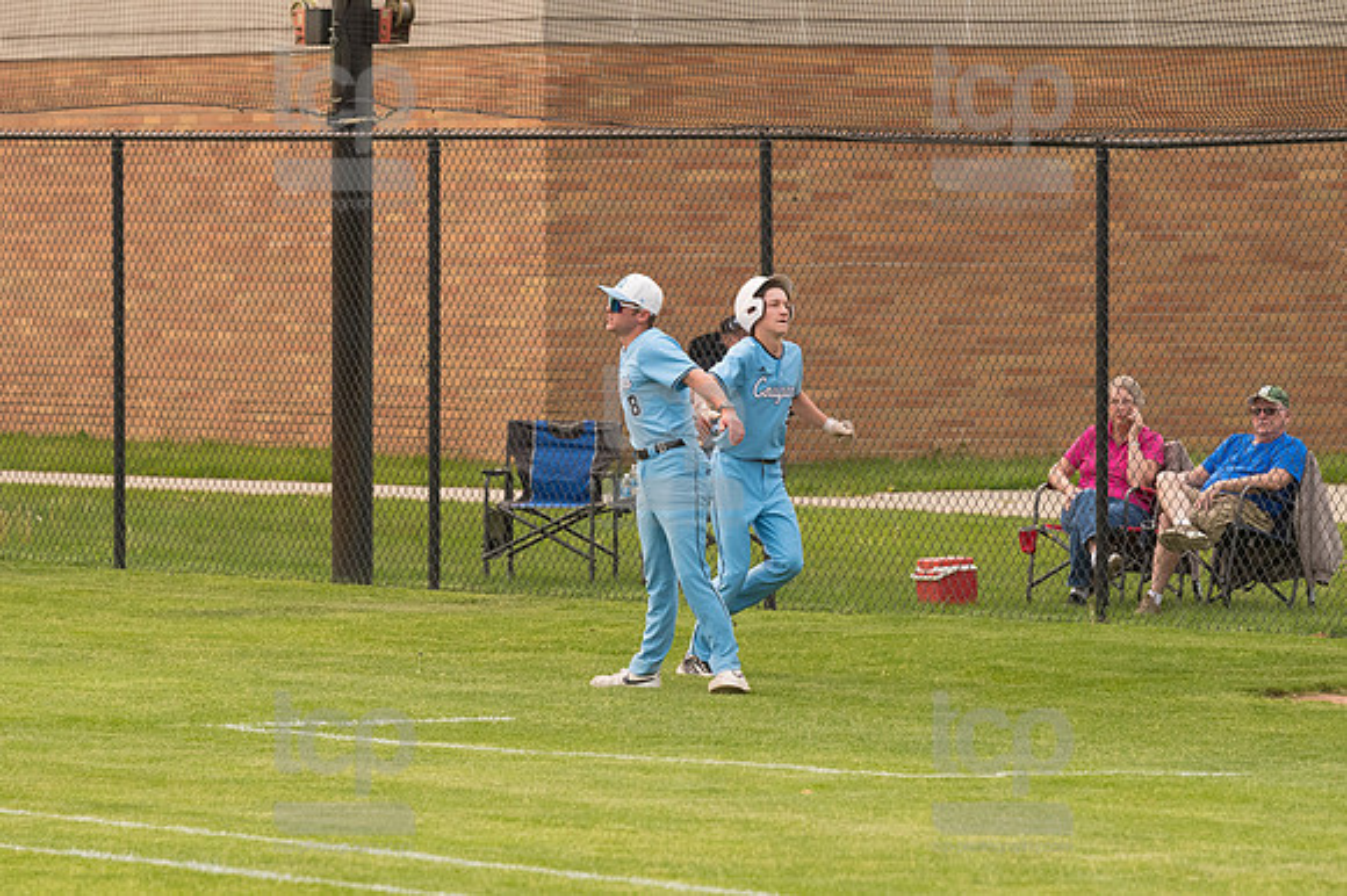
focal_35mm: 300
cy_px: 448
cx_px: 674
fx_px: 11218
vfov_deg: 4.6
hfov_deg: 6.9
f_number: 5.6
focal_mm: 200
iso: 1000
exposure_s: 1/2000
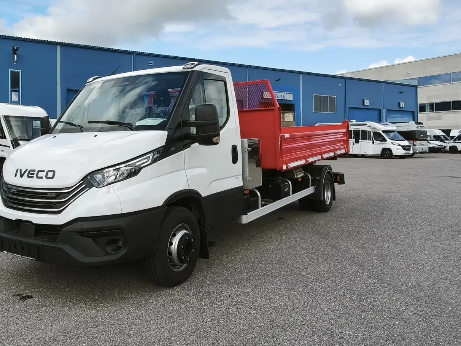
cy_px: 139
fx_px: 439
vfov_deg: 42.7
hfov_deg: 54.7
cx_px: 174
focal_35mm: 33
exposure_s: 1/400
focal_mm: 1.91
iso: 50
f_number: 2.2
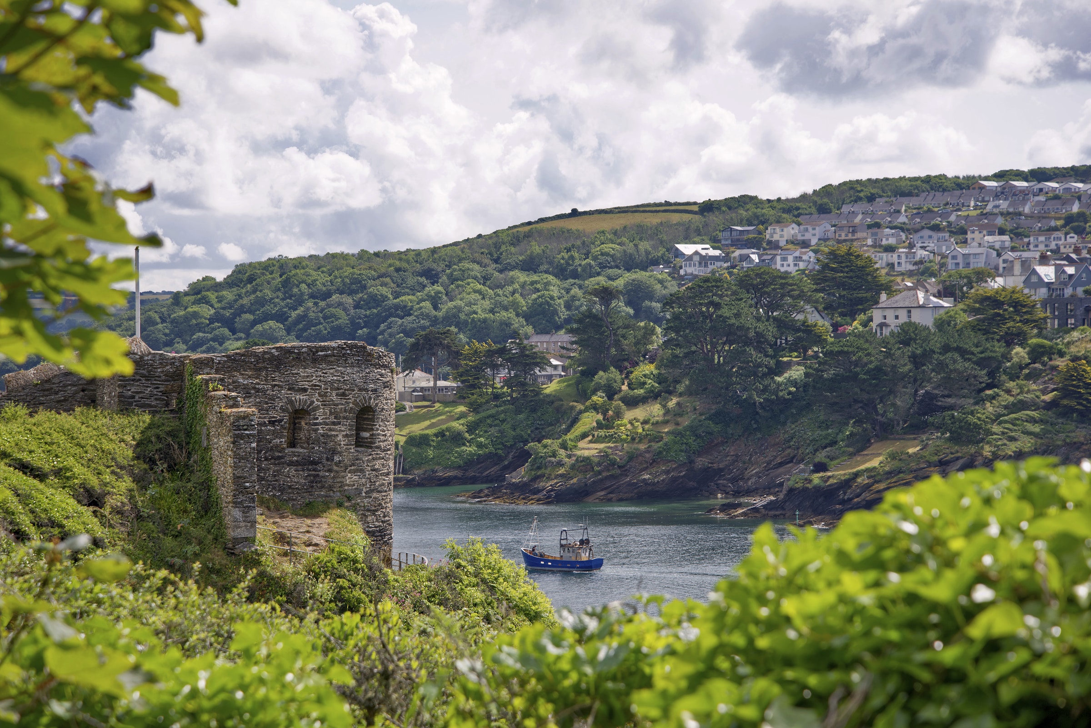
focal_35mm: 85
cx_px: 546
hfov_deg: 23.9
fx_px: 2577
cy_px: 364
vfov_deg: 16.1
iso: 100
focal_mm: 85
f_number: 8
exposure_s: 1/100
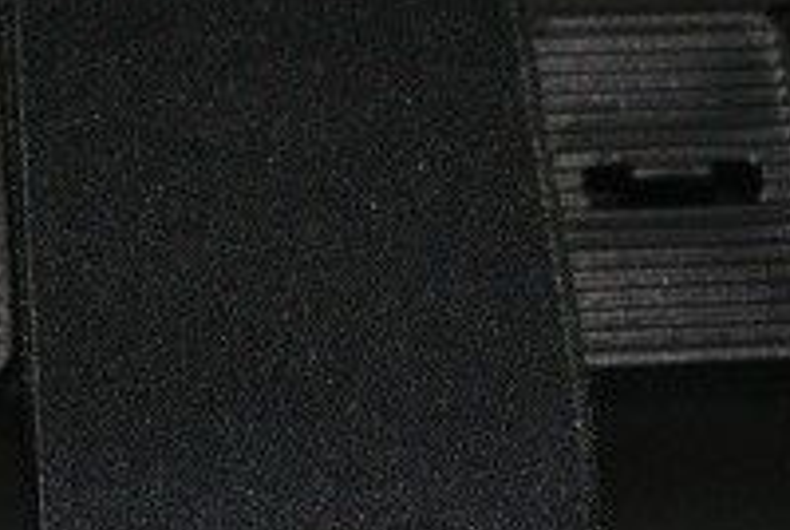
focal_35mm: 168
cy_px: 320
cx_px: 361
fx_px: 3683
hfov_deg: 12.2
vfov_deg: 8.2
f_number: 6.3
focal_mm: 35
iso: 400
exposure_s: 1/60
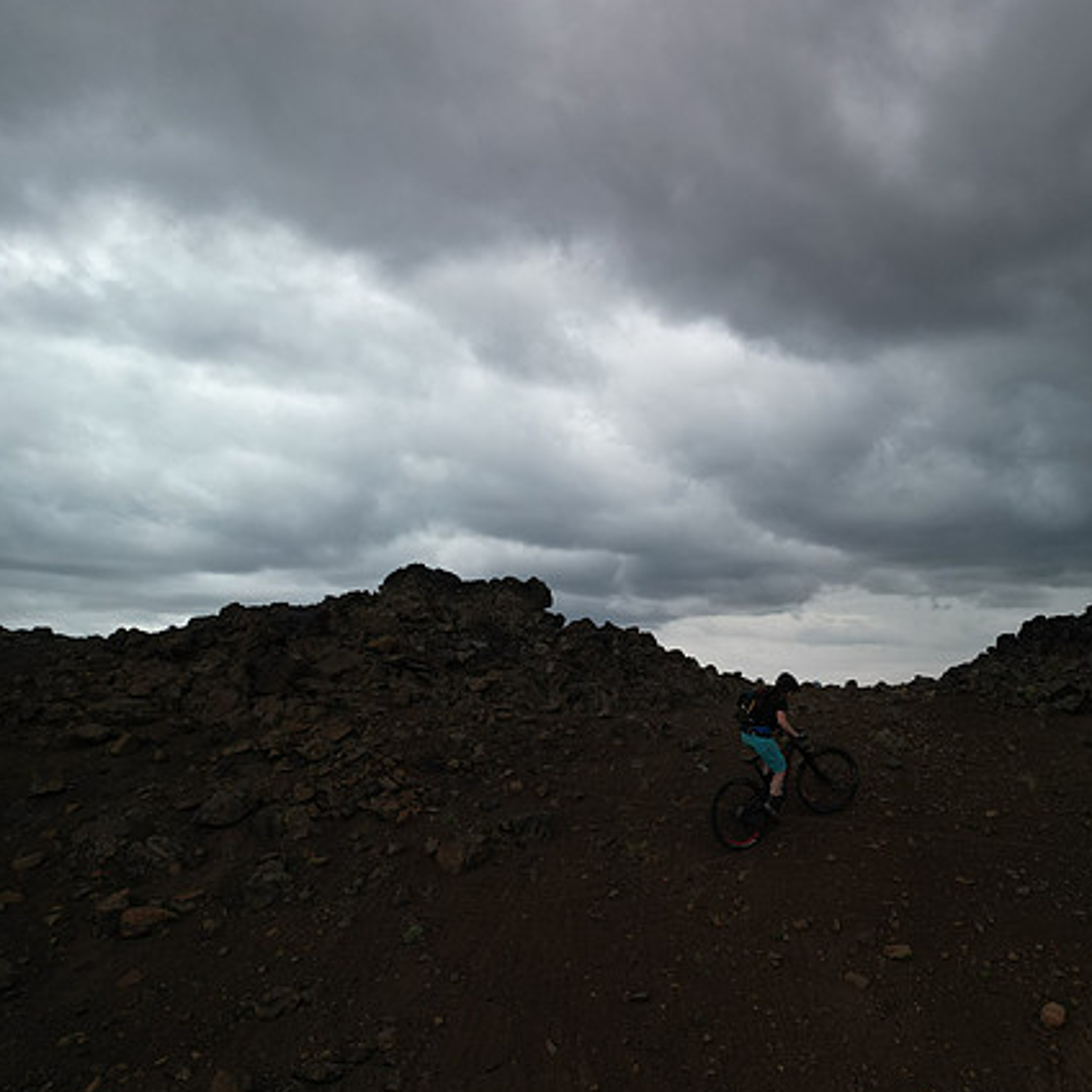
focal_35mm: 29
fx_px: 1035
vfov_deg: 55.6
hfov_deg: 55.1
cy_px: 552
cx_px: 672
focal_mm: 6.72
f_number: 1.7
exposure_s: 1/1000
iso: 100
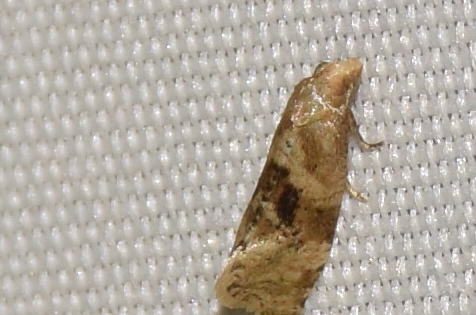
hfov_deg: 10.8
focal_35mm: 192
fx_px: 2528
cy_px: 181
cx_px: 291
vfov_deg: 7.1
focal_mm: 95
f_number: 10
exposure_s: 1/160
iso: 125
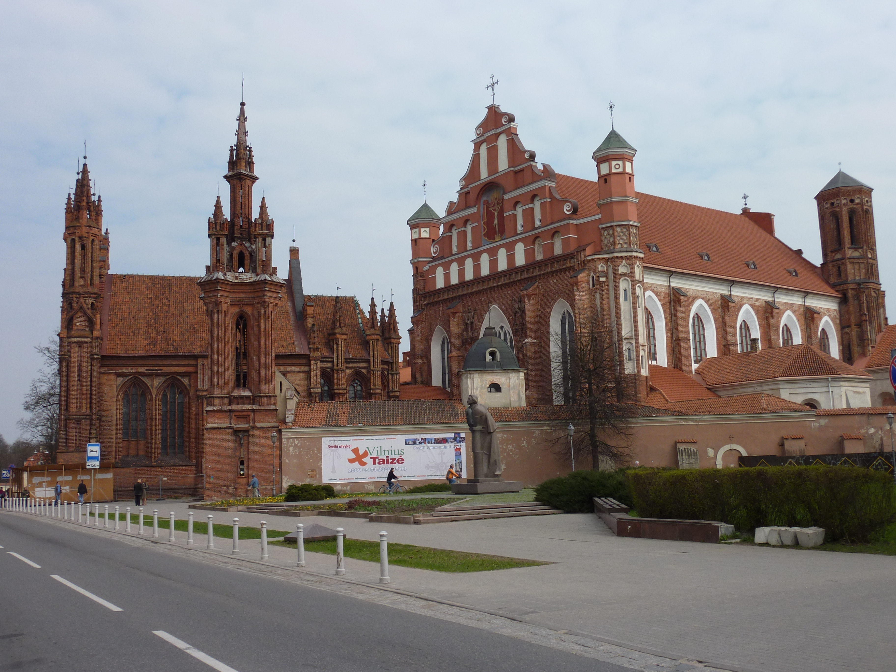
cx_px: 448
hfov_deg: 52.6
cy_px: 336
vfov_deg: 40.7
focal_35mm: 35
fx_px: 906
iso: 80
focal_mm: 5.7
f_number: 5
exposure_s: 1/500
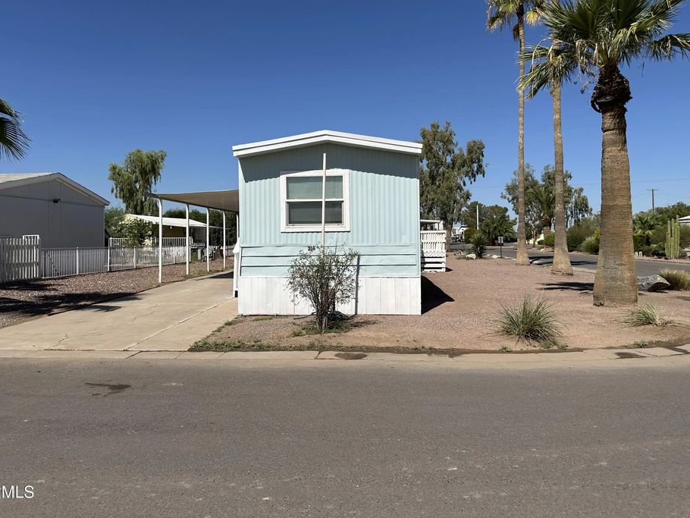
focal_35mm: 27
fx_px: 538
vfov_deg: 51.3
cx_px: 325
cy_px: 228
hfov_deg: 65.3
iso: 80
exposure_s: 1/8929
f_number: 1.78
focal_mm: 6.86
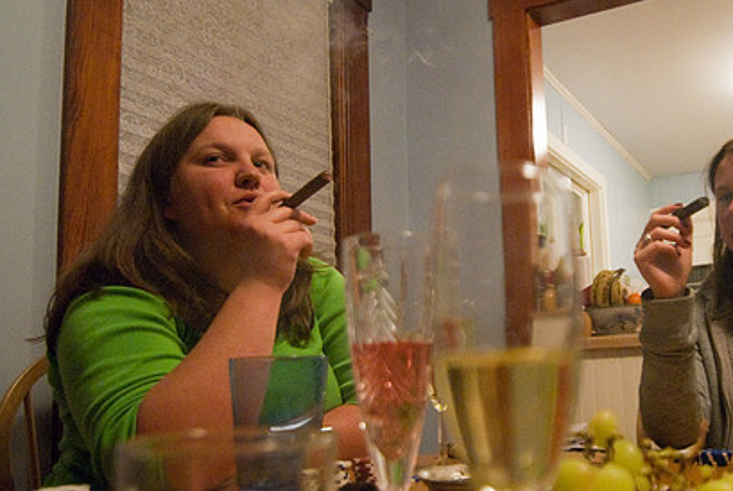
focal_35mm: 34
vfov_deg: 38.9
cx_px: 509
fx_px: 693
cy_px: 287
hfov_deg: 54.2
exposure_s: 1/60
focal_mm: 16
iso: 800
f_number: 2.8
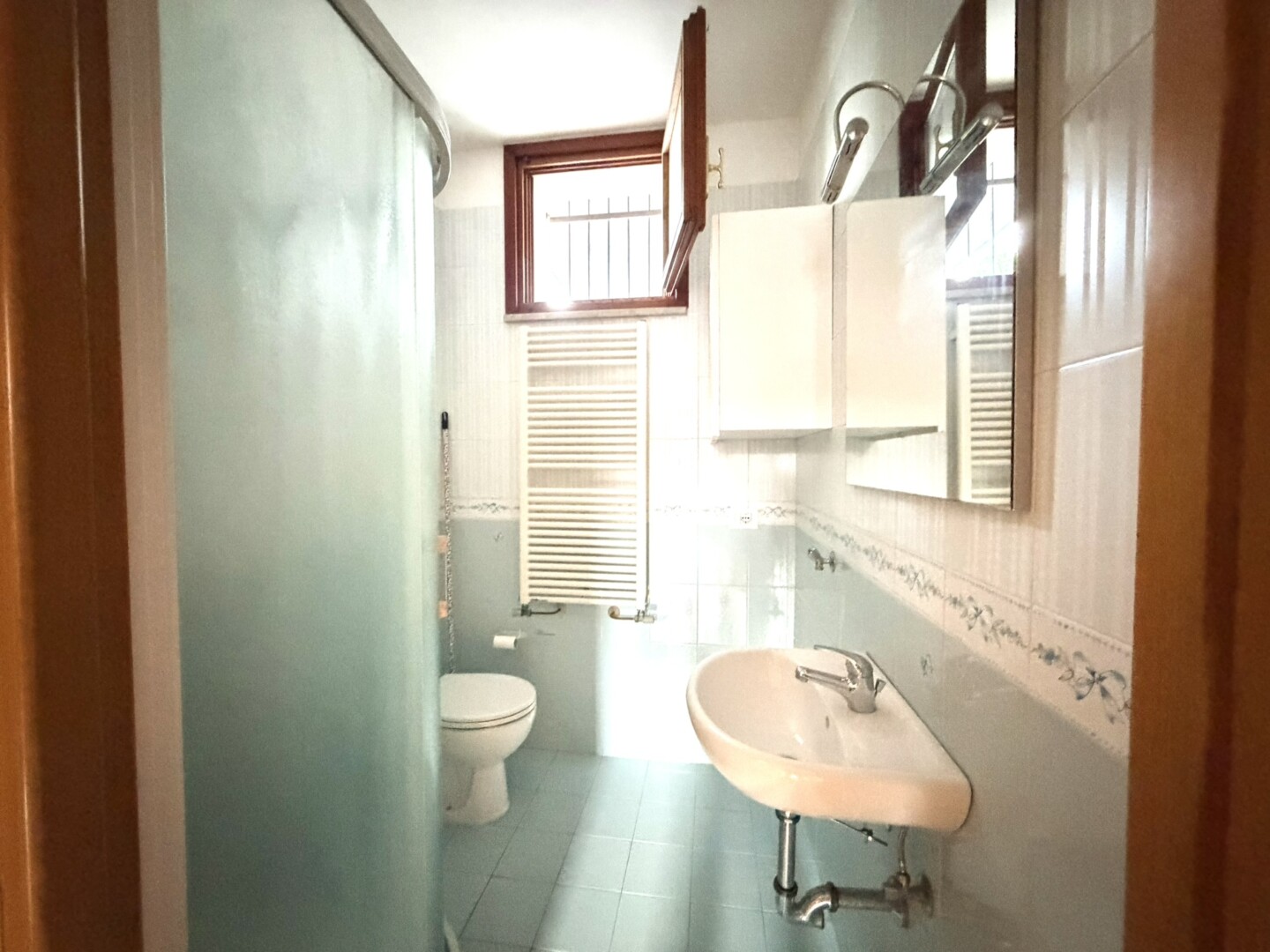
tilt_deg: -0.4
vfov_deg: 85.7
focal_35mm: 14
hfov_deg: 102.1
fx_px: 514
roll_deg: +0.5
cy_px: 476
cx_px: 635
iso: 1600
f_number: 2.2
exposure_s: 1/40
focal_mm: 2.22
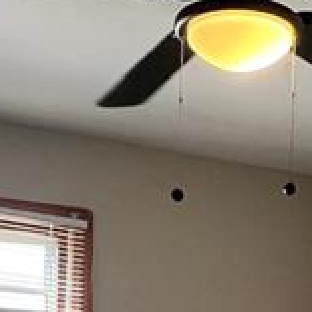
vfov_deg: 20.7
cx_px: 238
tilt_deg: -3.4
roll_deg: -1.9
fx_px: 775
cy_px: 409
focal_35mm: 76
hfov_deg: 22.5
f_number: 1.8
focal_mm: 1.57
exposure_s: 1/120
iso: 80
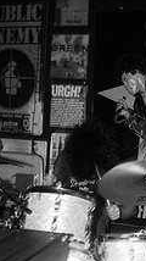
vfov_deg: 30.4
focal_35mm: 66
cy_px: 238
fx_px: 455
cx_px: 169
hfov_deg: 17.5
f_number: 2.8
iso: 800
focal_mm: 20
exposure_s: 1/40
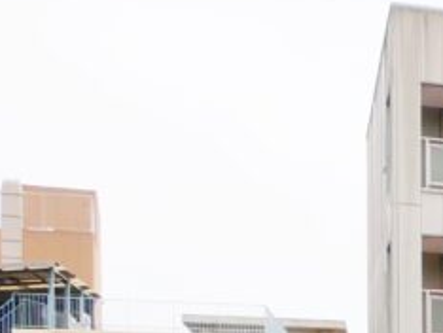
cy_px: 642
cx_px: 1092
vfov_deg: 11.1
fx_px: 1576
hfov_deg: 12.3
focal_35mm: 123
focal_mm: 12
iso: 200
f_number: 7.1
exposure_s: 1/500
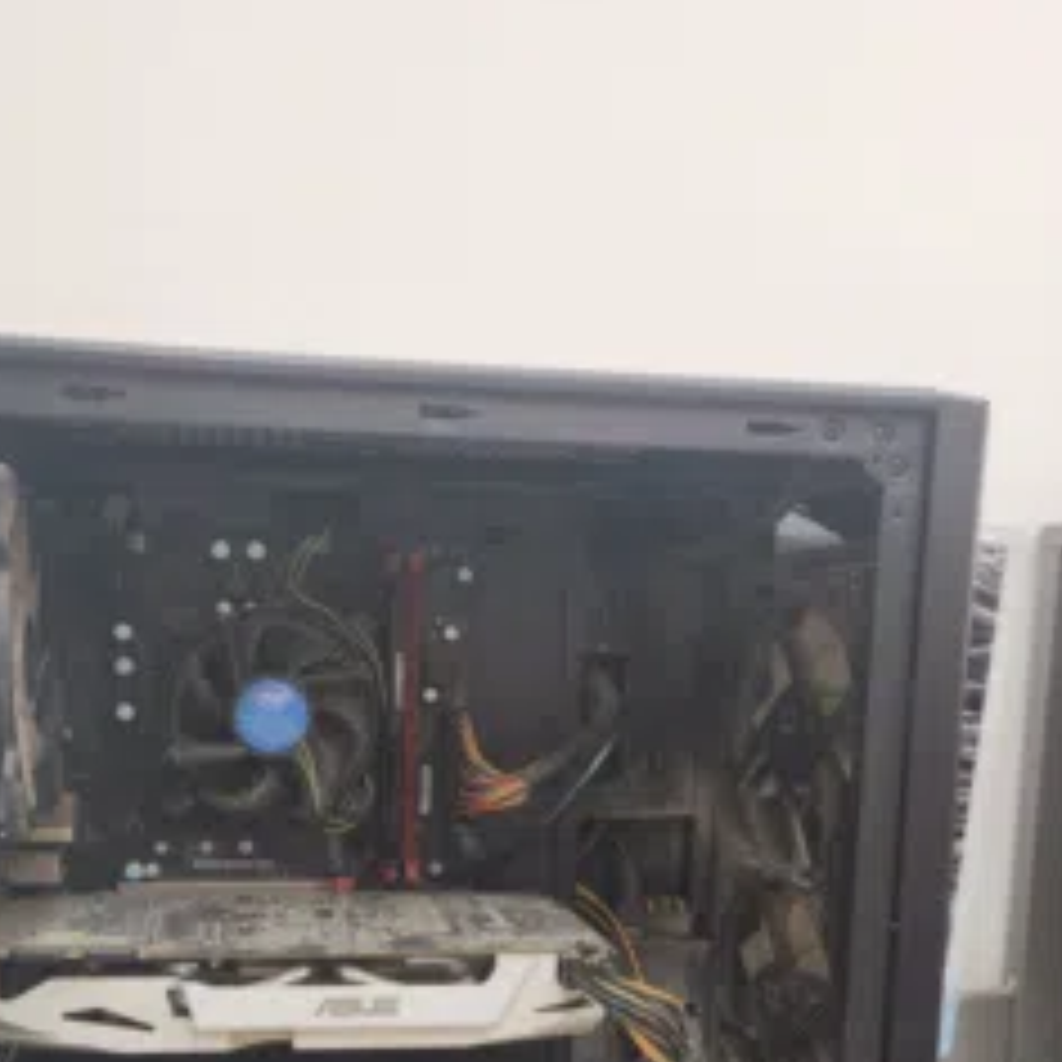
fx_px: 1250
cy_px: 824
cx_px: 423
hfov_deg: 45.8
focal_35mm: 36
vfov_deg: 44.2
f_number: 1.8
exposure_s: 1/180
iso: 100
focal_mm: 5
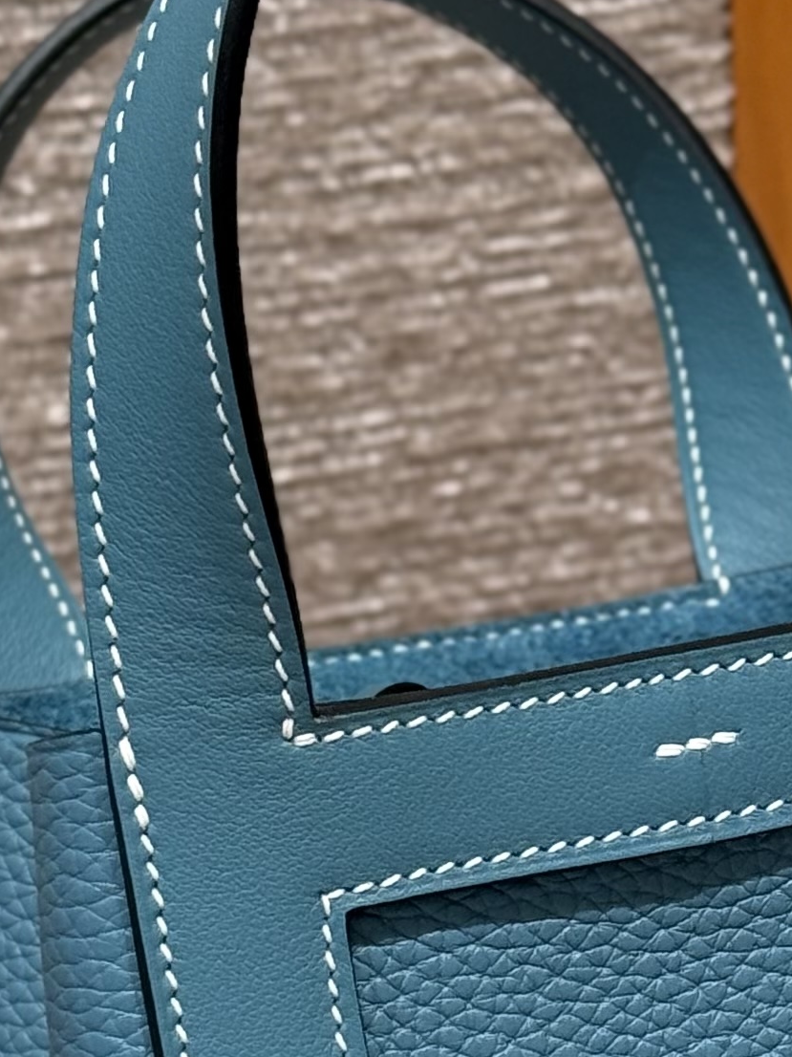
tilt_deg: -33.9
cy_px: 1080
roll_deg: +0.0
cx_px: 724
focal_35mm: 175
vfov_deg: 11.2
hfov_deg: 8.4
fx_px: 5341
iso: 50
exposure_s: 1/50
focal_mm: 6.76
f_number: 1.78
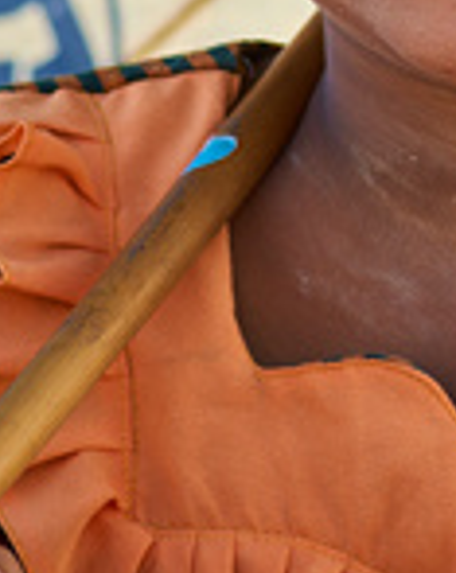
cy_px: -286
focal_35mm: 448
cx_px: 756
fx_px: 7581
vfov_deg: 4.3
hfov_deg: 3.4
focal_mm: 100
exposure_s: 1/200
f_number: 4
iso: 200
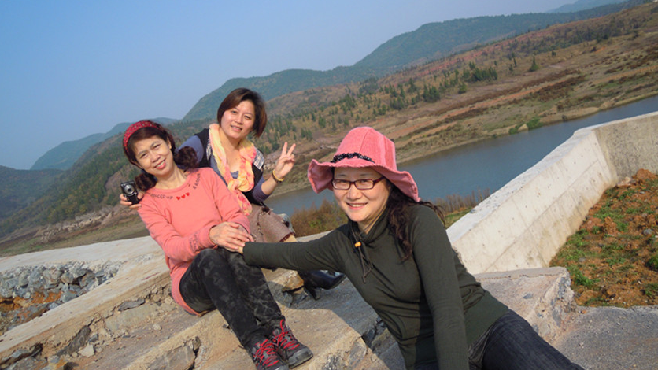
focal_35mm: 31
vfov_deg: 37.5
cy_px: 233
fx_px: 541
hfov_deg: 62.6
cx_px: 327
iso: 100
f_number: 7.6
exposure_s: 1/200
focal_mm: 5
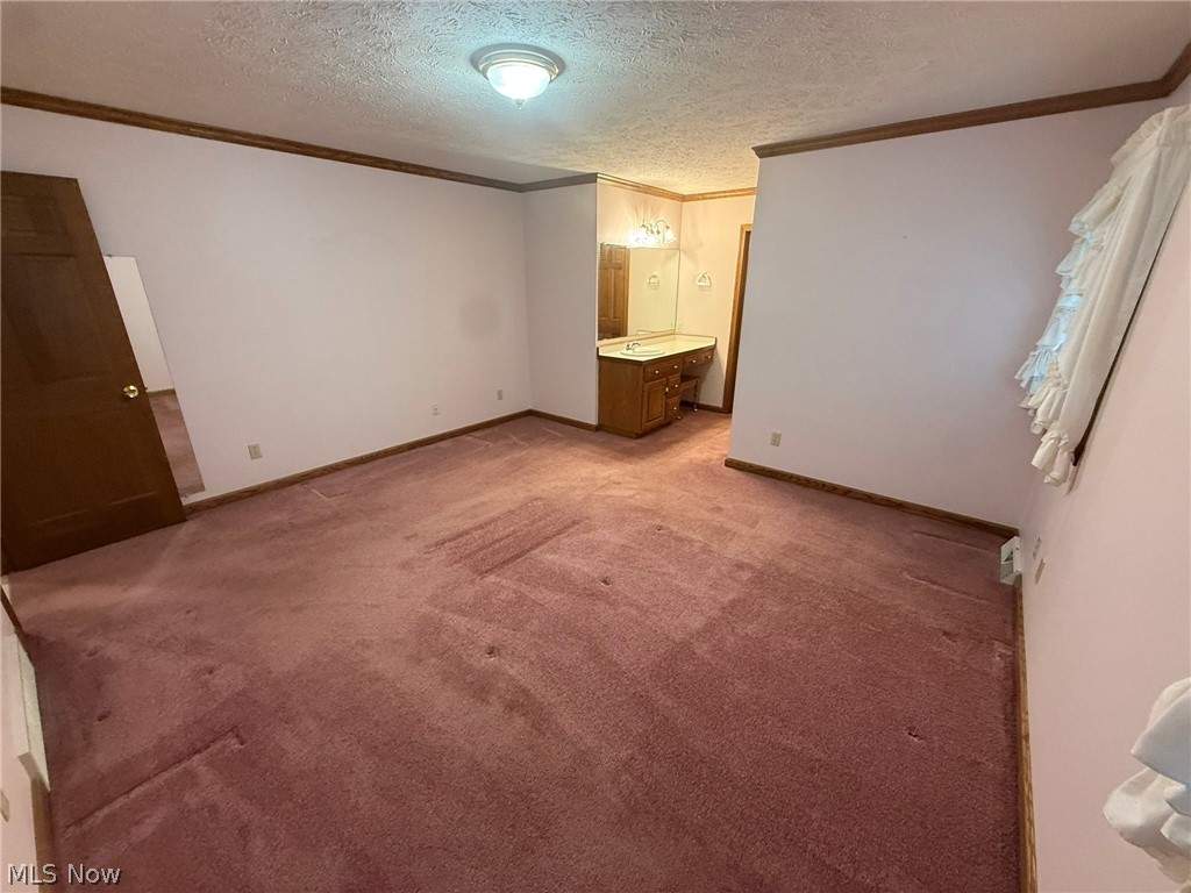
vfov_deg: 85.7
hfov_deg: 102.1
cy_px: 446
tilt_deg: -18.0
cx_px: 596
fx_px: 482
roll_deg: -0.8
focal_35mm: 14
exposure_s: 1/60
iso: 400
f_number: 2.2
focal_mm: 2.22
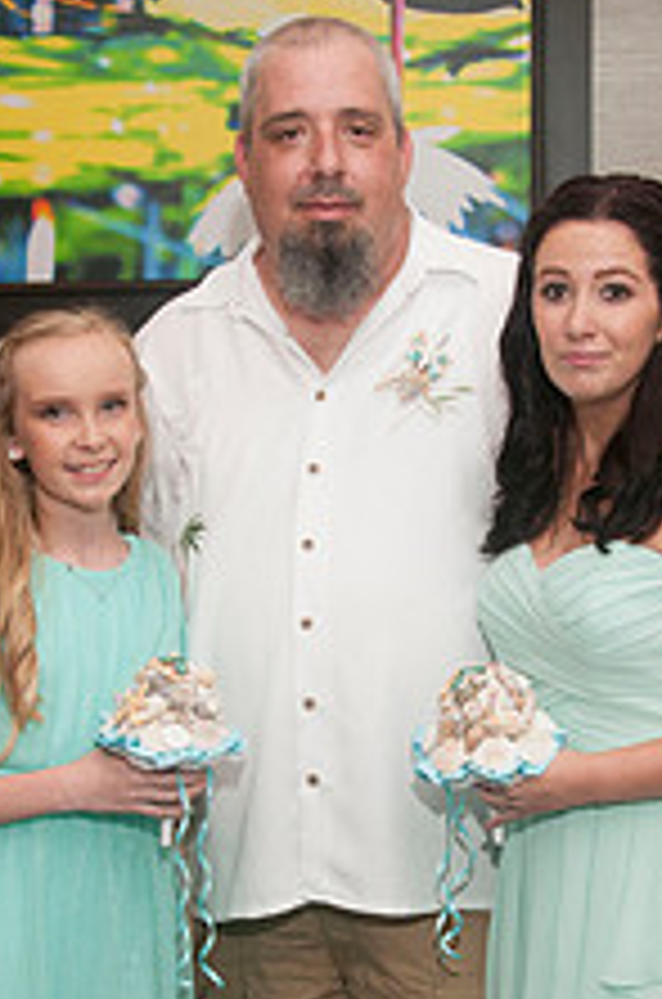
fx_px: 2023
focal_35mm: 73
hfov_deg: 18.6
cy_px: 729
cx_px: 358
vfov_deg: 27.4
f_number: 5.6
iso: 400
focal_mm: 24
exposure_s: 1/60
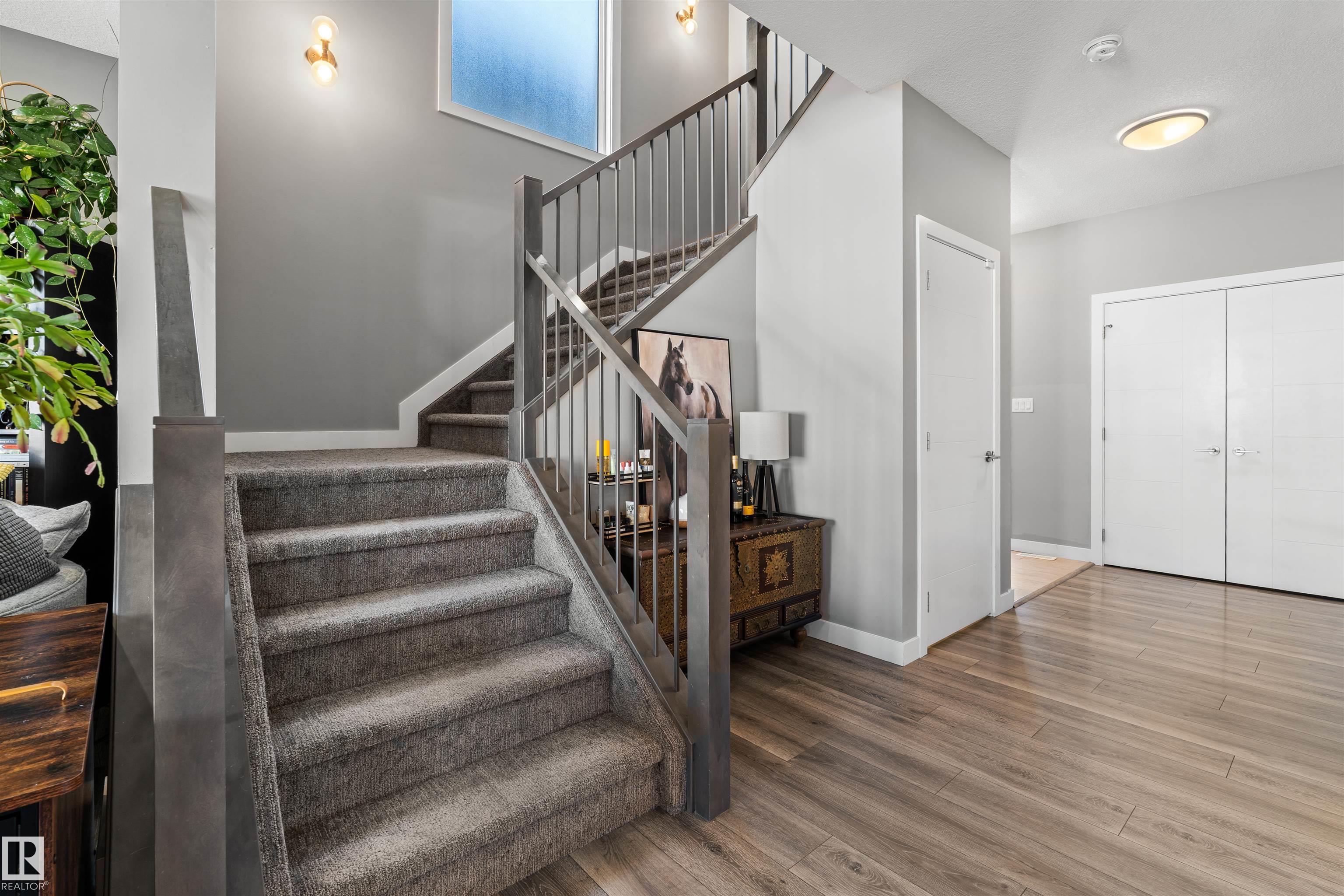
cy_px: 448
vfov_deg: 73.7
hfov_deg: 96.7
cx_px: 672
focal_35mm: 16
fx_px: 597
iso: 100
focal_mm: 16
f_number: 8
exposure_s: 1/1.25
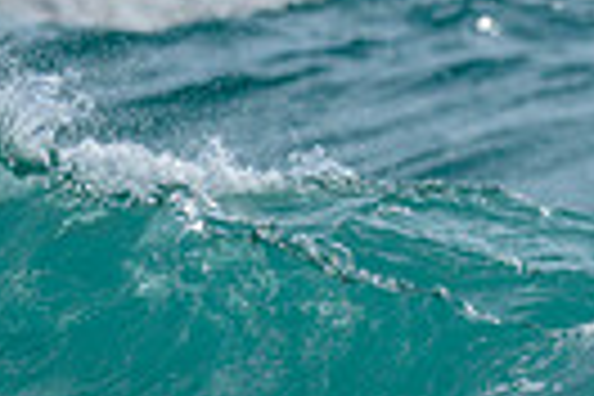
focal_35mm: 3502
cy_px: 43
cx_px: 1161
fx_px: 57778
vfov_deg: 0.4
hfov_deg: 0.6
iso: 180
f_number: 6.3
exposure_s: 1/2000
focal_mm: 800
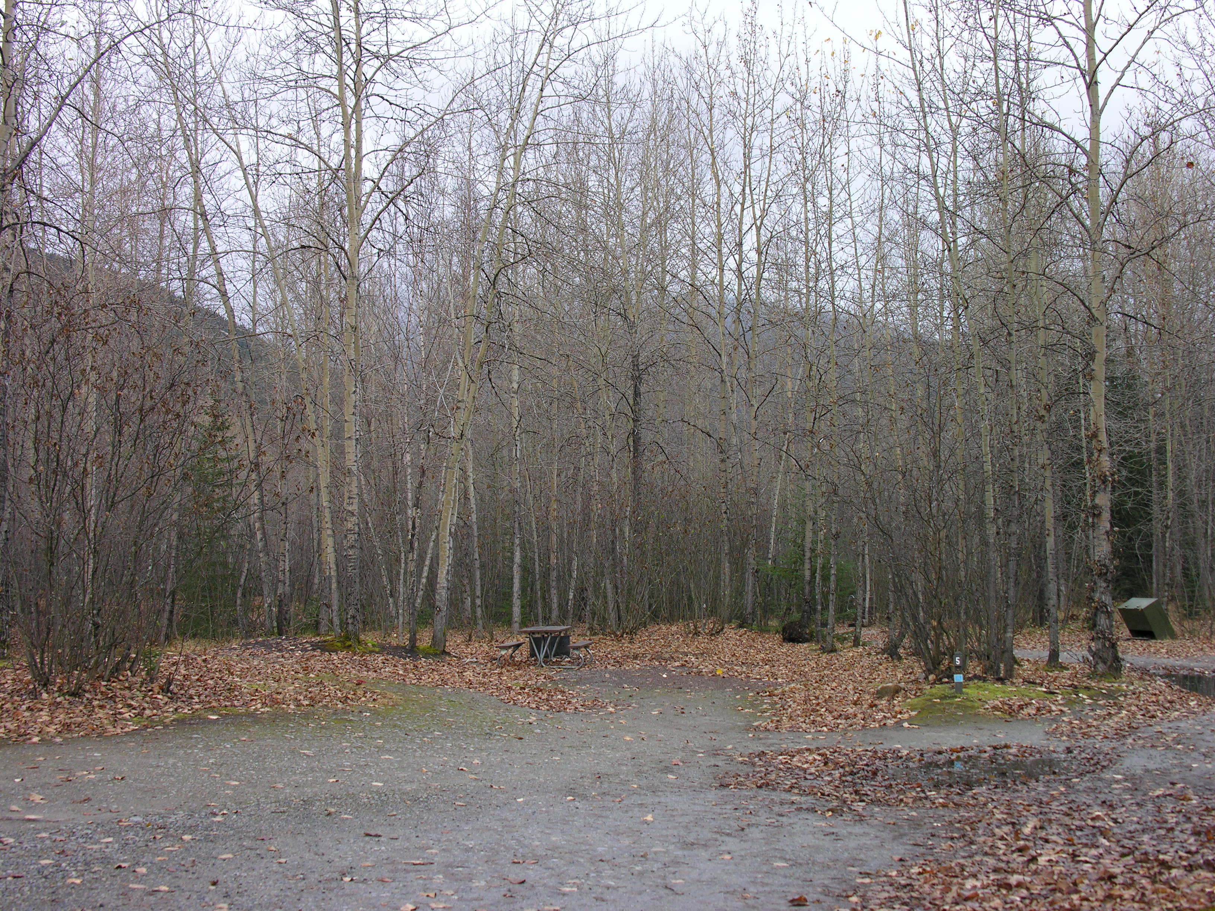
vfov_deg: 31.5
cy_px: 456
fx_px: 1615
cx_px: 608
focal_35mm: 46
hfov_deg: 41.2
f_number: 3.8
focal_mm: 11.8
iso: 50
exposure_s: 1/56.5
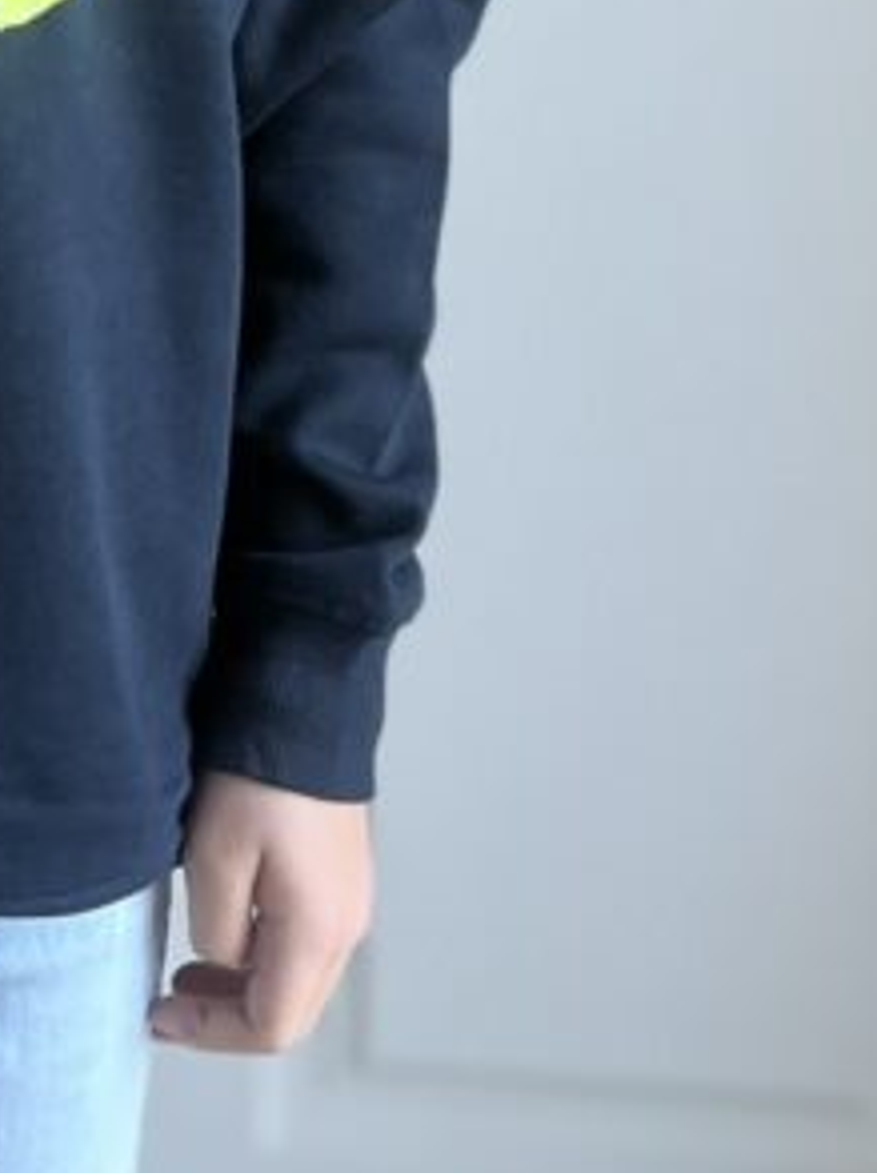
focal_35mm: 91
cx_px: -252
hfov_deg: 15.4
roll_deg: -1.4
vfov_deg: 20.2
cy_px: -248
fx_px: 3081
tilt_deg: -4.4
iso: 125
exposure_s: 1/94
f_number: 1.6
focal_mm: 5.1
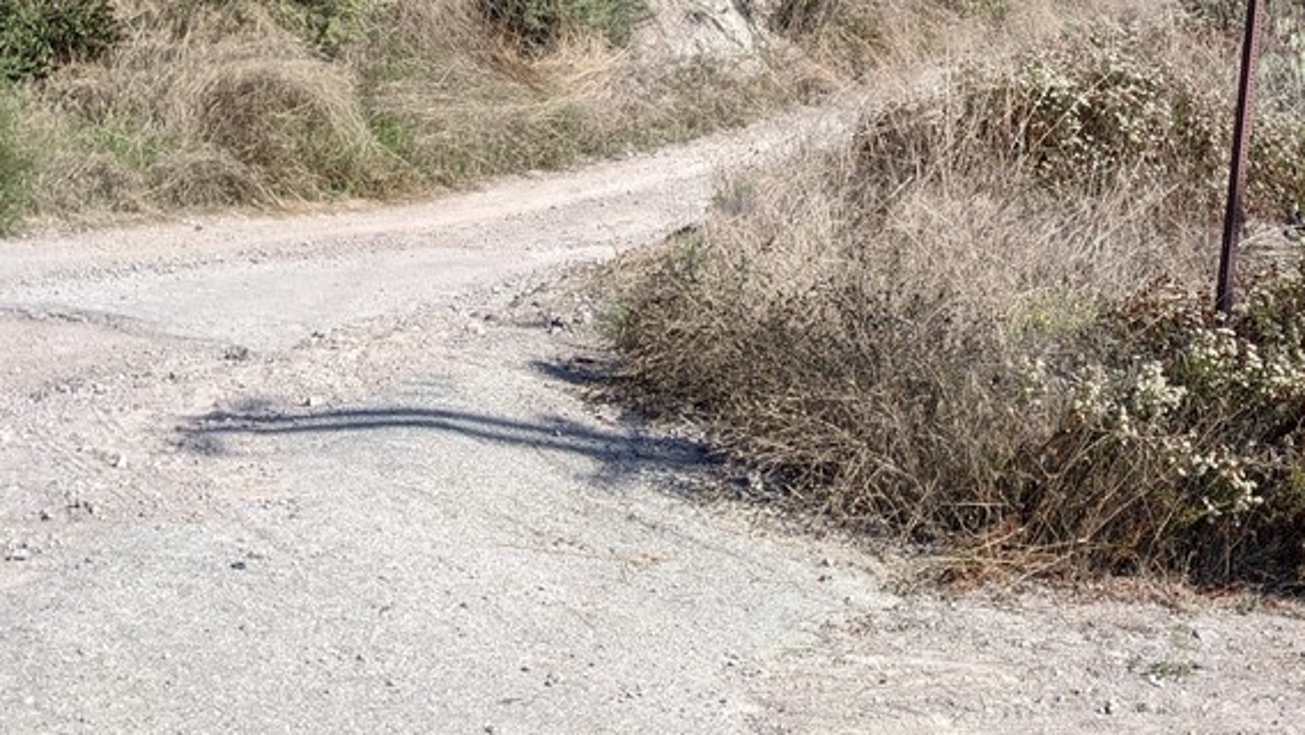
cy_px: -92
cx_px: 1156
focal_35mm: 53
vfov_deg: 21.4
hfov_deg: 36.9
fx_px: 1835
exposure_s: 1/1957
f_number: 1.8
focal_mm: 4.44
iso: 62
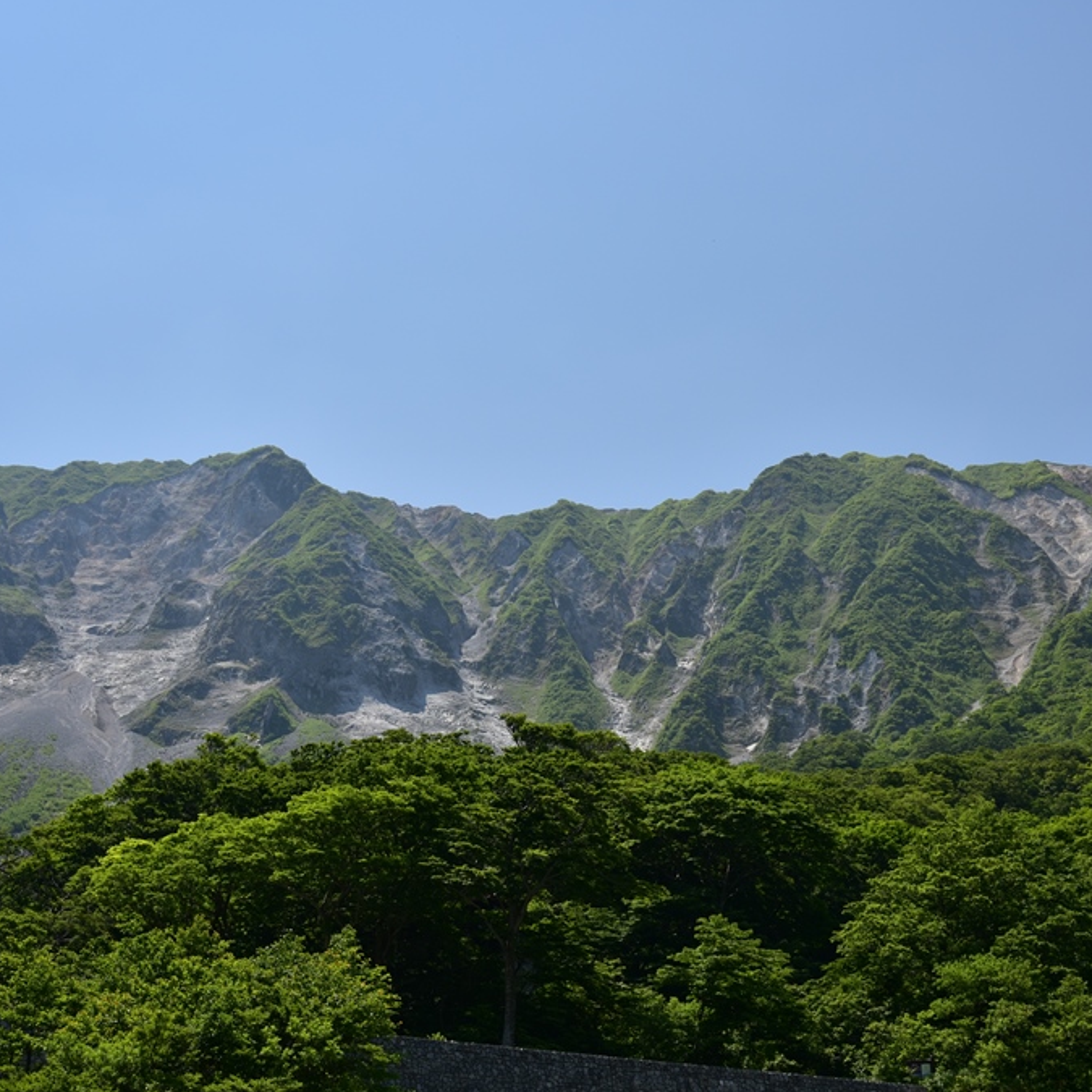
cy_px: 544
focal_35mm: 49
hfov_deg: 34.4
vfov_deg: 34.7
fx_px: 1749
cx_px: 713
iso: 160
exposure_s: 1/1250
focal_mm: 38
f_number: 5.6
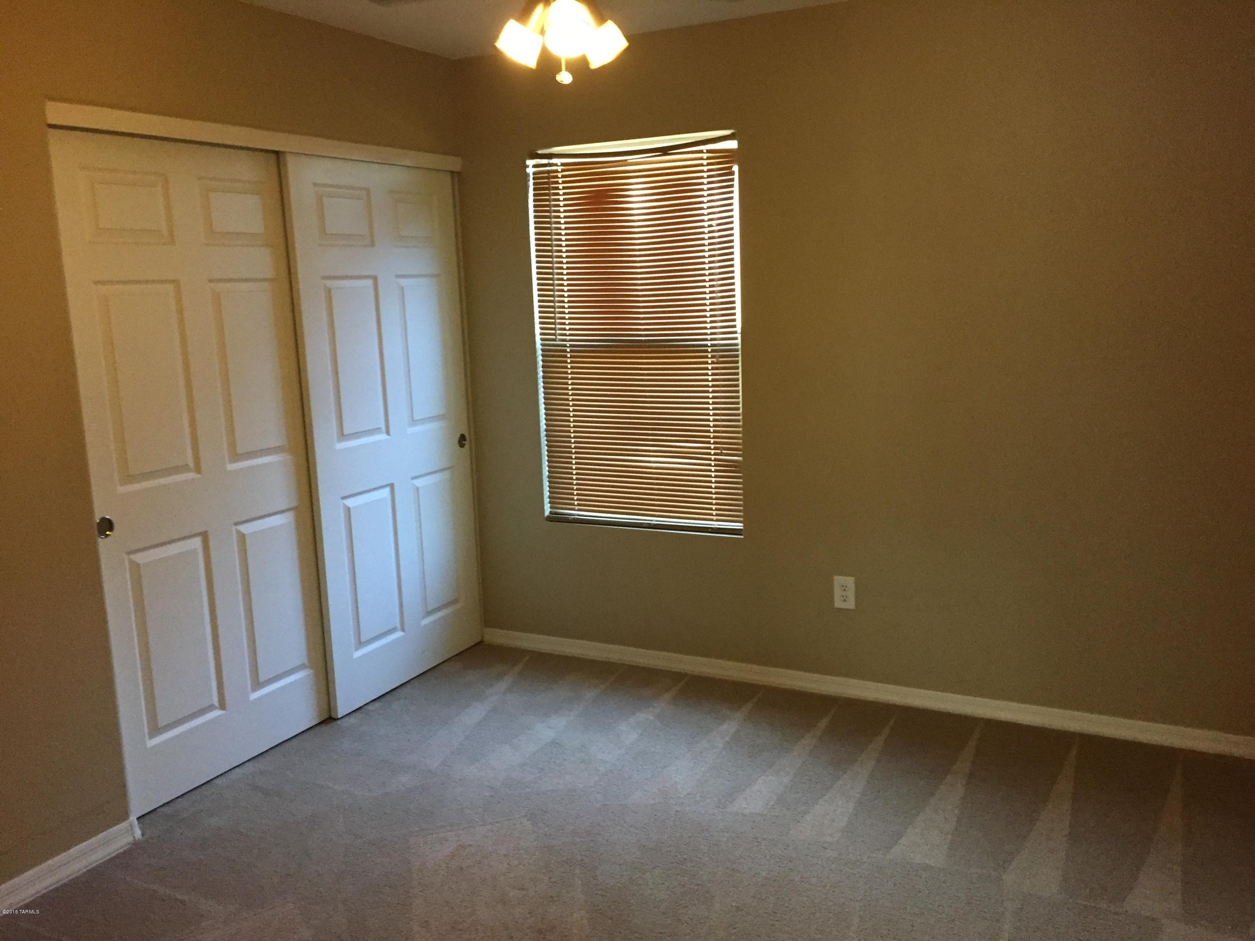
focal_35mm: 29
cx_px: 628
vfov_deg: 48.2
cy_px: 470
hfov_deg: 61.7
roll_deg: +1.3
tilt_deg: -9.5
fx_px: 1051
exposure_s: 1/30
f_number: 2.2
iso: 250
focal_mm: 4.15
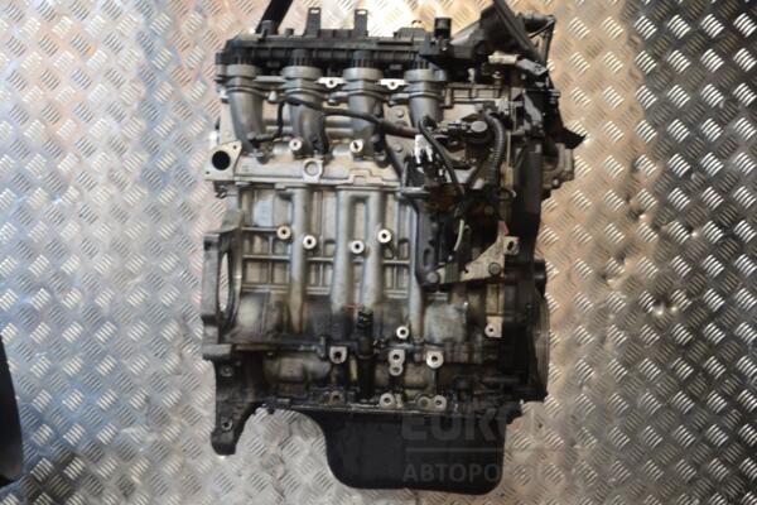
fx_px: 1009
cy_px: 252
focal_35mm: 48
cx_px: 378
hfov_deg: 41.1
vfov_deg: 28.1
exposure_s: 1/30
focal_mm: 32
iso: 900
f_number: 4.8
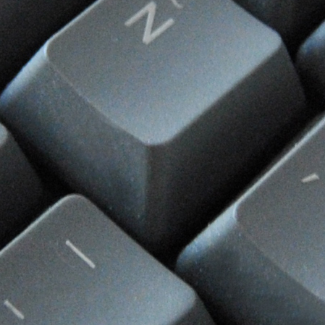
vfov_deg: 8.8
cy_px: 140
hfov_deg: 8.8
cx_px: 91
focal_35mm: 198
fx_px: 2103
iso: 640
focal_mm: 18
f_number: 3.5
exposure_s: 1/30
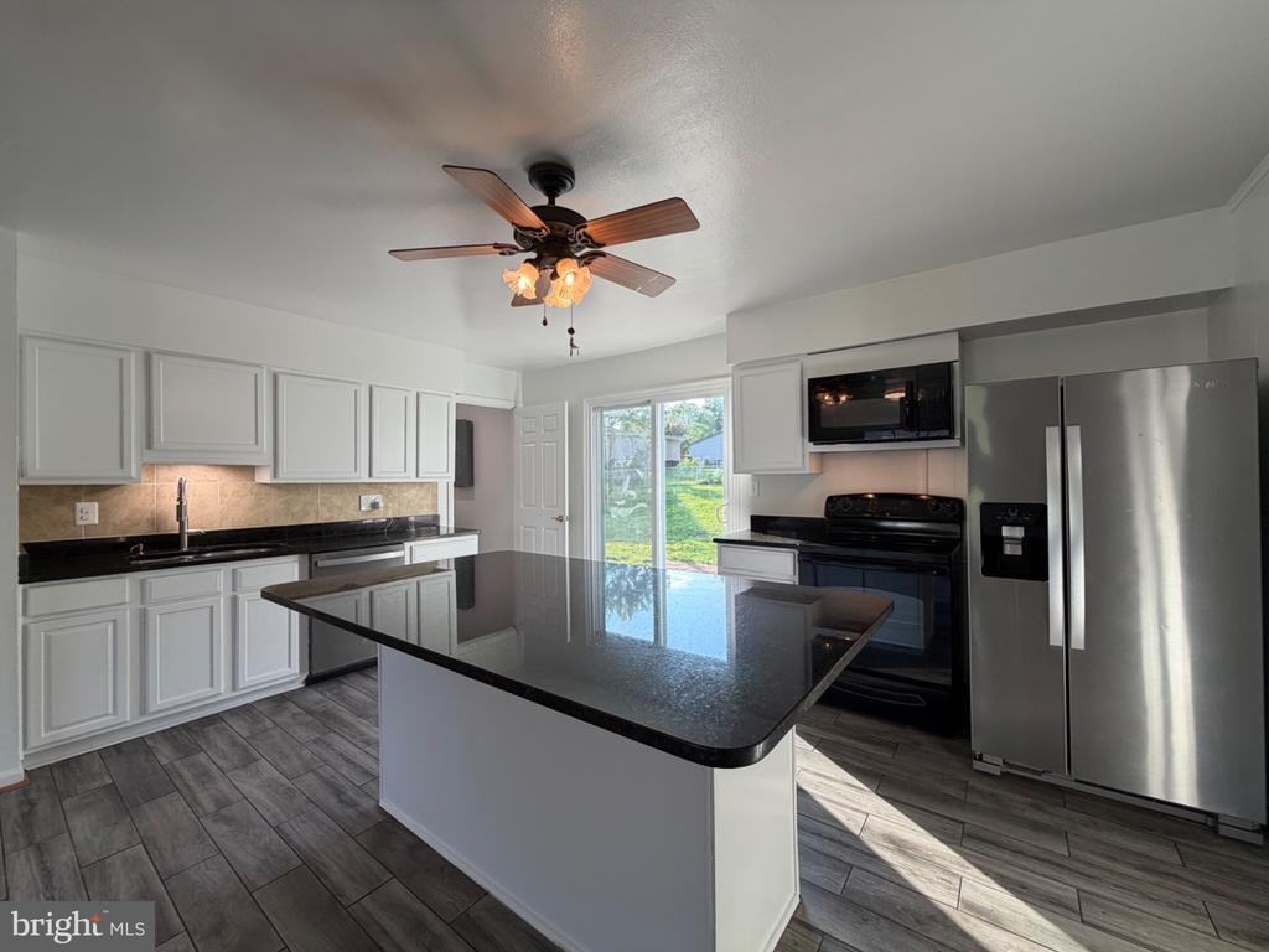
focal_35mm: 14
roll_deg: +0.3
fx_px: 513
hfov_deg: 102.1
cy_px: 476
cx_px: 634
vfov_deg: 85.7
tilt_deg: -0.1
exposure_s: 1/120
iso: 80
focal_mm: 2.22
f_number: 2.2
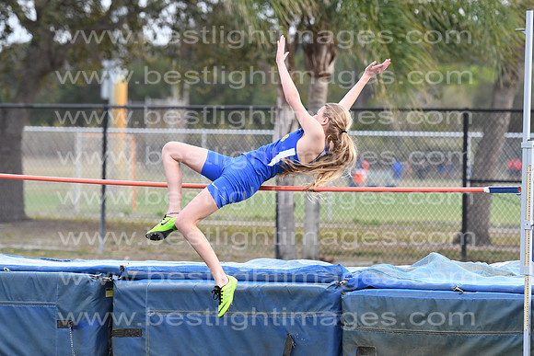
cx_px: 267
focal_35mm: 225
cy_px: 178
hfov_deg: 9.1
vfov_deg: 6.1
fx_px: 3338
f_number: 4
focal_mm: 150
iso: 400
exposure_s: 1/1000
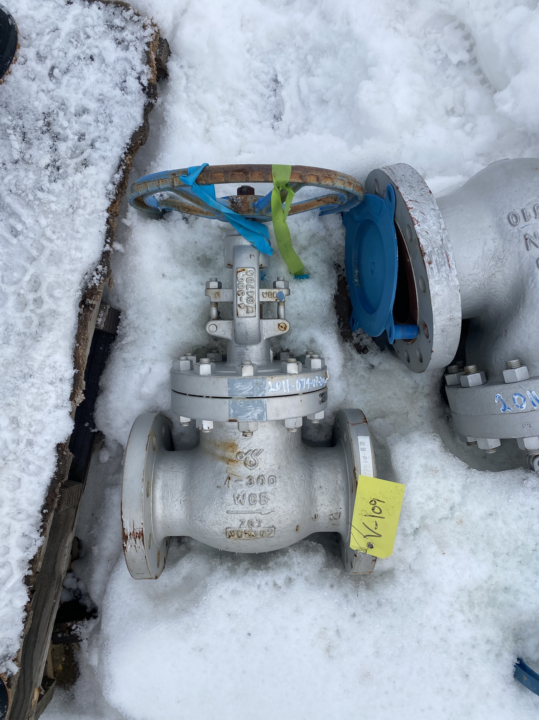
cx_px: 270
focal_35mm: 26
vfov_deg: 67.3
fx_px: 540
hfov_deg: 53.0
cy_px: 360
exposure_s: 1/1701
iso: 32
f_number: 1.8
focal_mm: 4.25
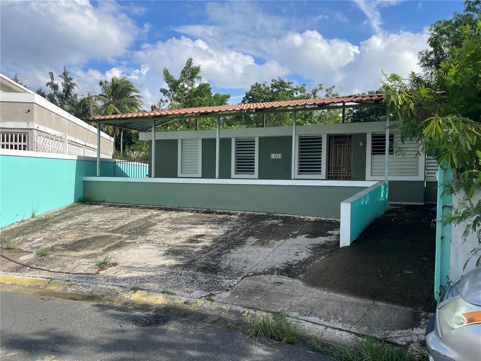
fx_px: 347
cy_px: 180
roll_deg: -1.4
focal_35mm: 25
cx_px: 240
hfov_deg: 69.4
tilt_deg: -1.5
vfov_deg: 54.9
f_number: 1.6
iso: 32
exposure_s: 1/3663
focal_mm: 5.1
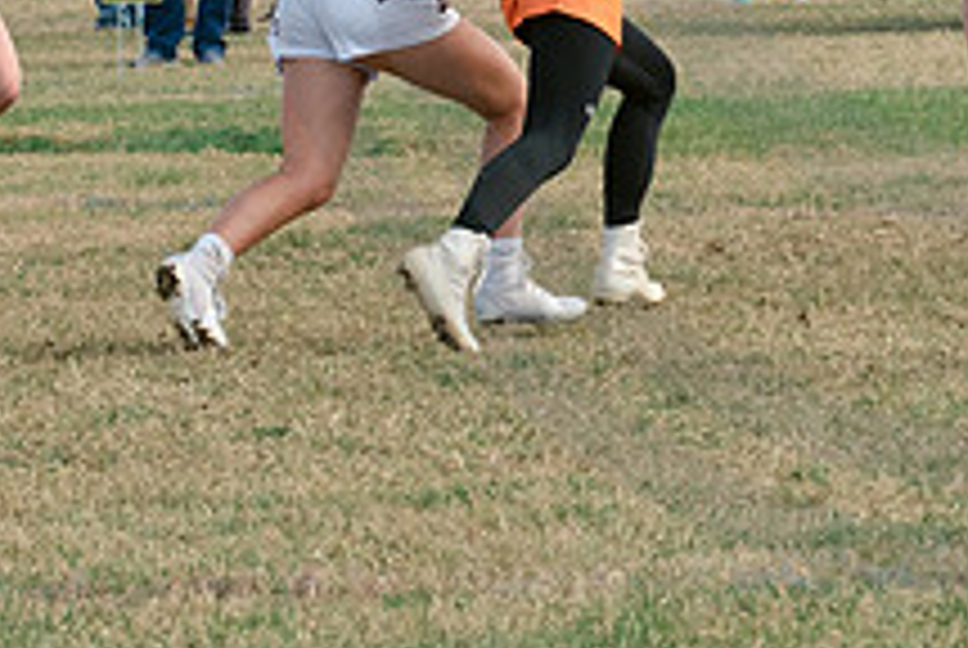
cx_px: 1187
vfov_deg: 2.6
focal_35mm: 534
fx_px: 14378
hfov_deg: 3.8
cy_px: 57
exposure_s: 1/640
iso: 250
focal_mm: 95
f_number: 6.3
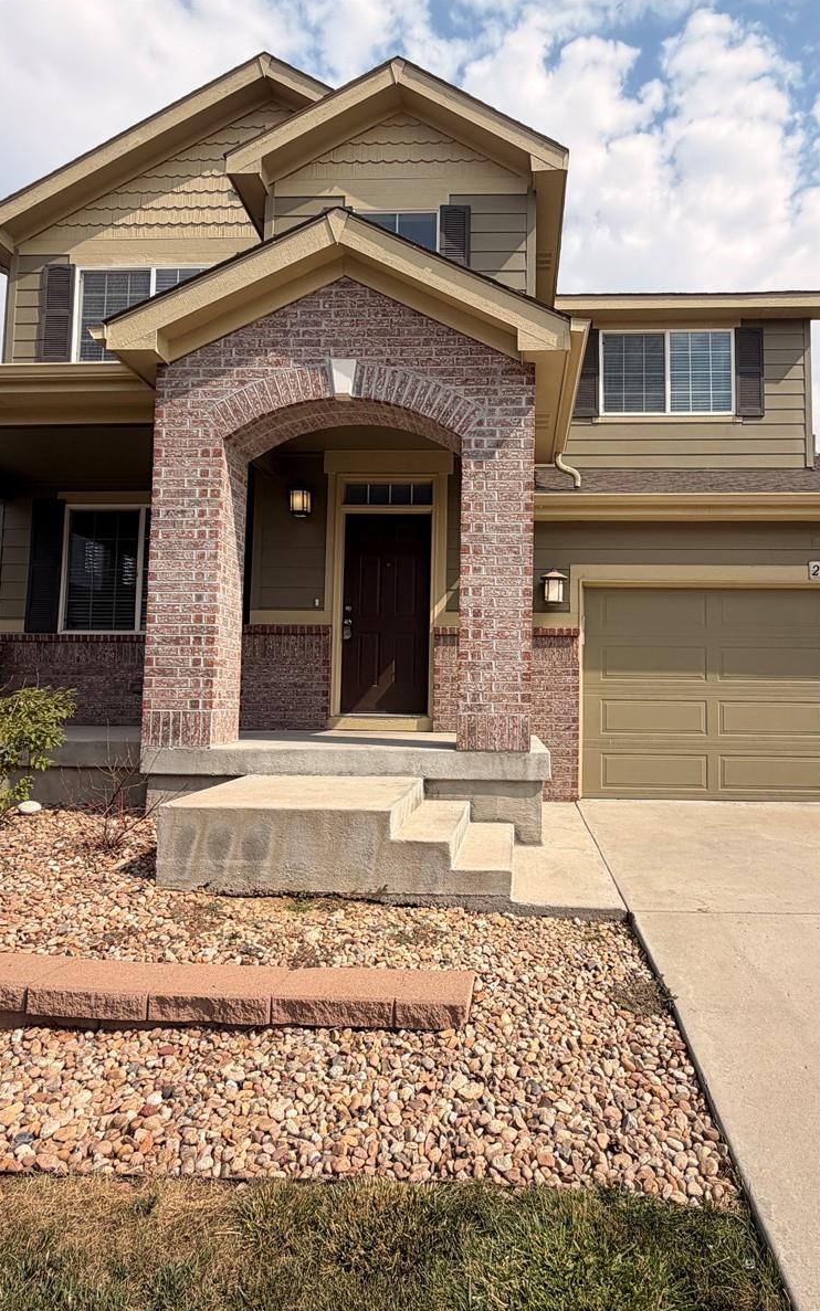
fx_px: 715
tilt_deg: +4.5
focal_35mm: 20
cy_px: 656
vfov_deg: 85.1
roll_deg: -0.4
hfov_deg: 59.2
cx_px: 492
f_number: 2.2
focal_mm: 2.22
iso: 20
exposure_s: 1/1017
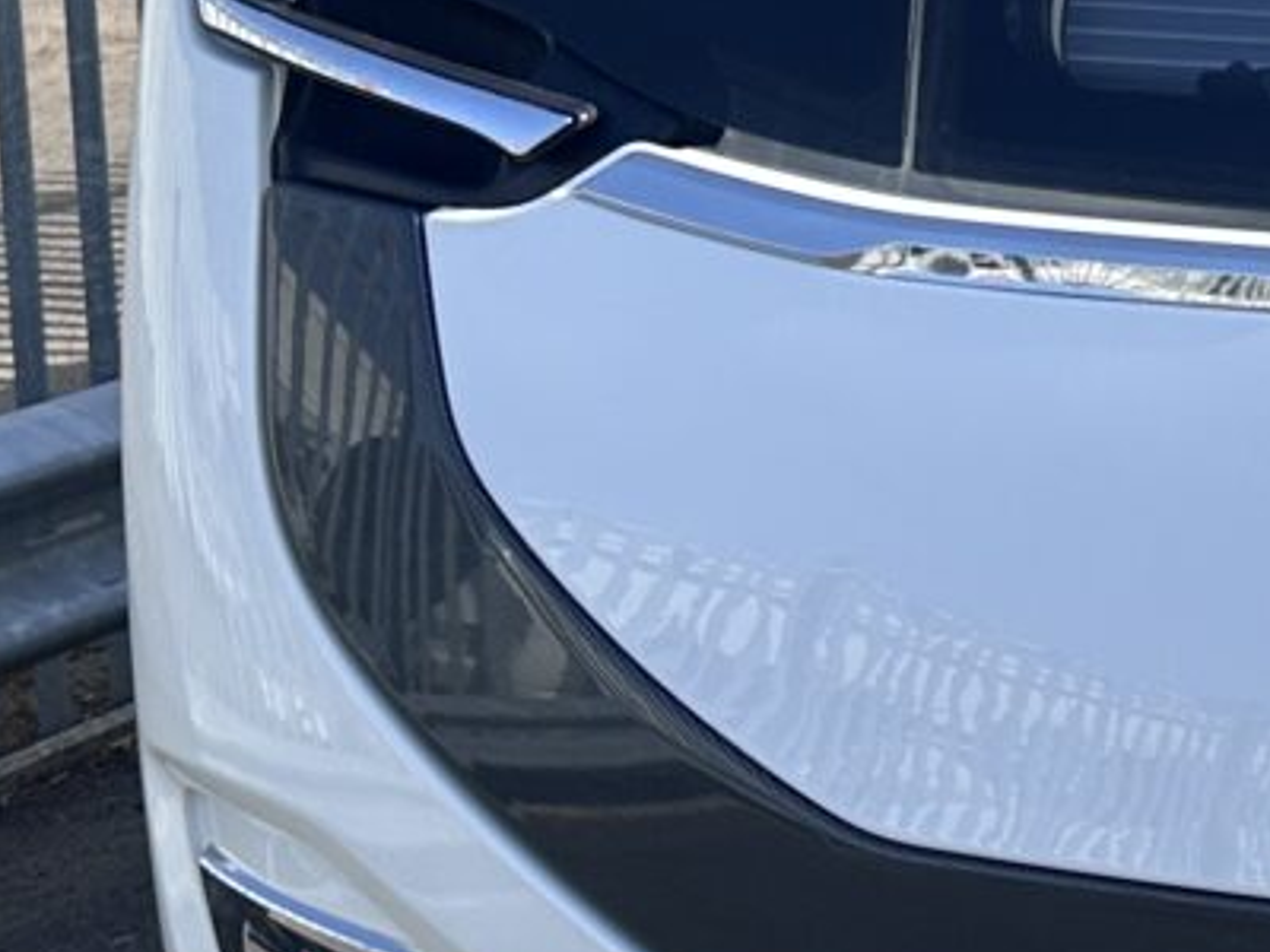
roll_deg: -1.2
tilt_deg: -10.1
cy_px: 441
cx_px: 1664
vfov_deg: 12.0
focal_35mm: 123
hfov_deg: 15.3
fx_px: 4513
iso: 80
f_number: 1.78
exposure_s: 1/2732
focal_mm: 6.86
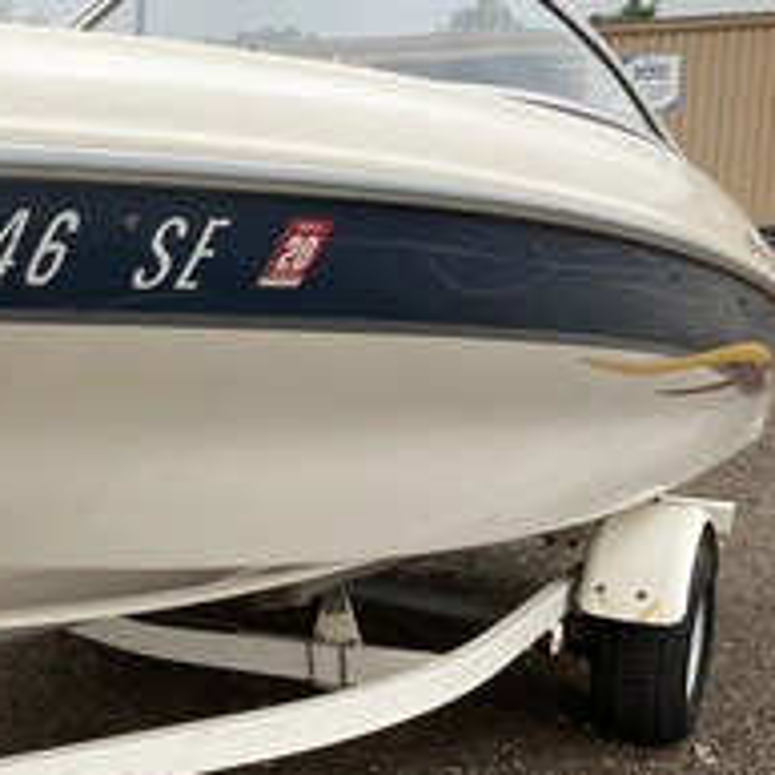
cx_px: -20
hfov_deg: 29.8
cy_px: 442
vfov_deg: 32.2
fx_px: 1342
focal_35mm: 53
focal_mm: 3
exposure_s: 1/1451
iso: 25
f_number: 1.8
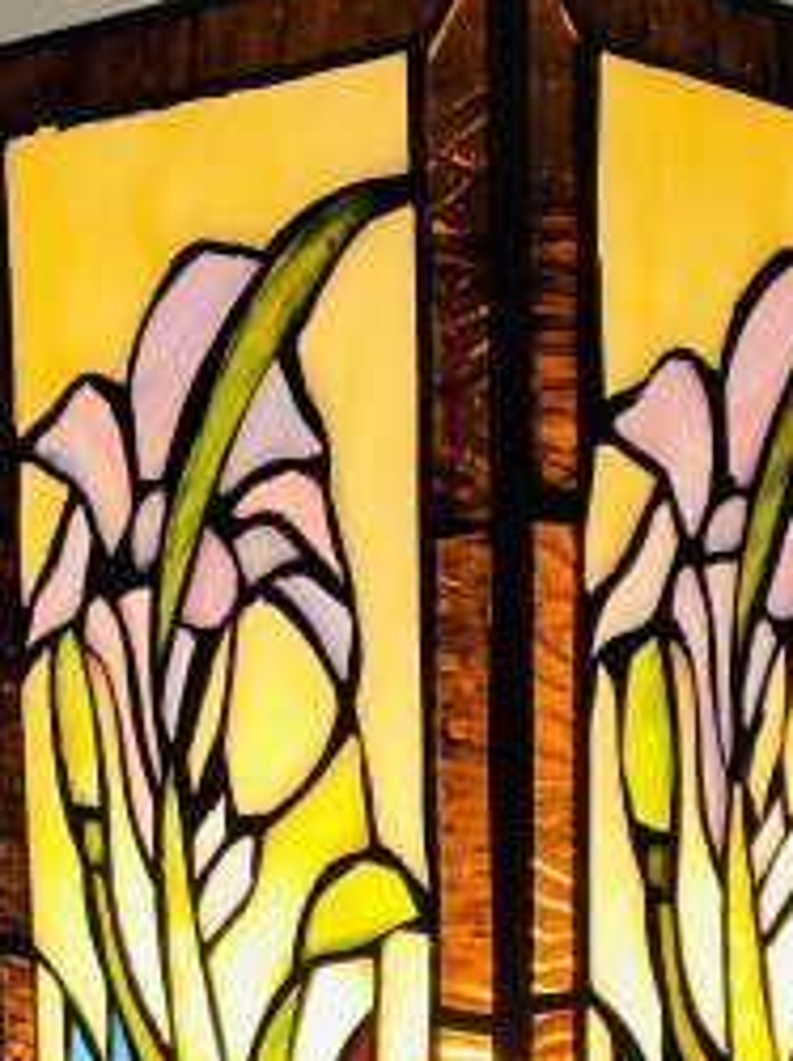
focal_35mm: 80
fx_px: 2448
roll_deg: -0.4
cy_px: 1116
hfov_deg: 18.4
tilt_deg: -9.8
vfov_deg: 23.2
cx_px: 475
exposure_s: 1/100
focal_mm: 4.2
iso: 100
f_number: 1.6
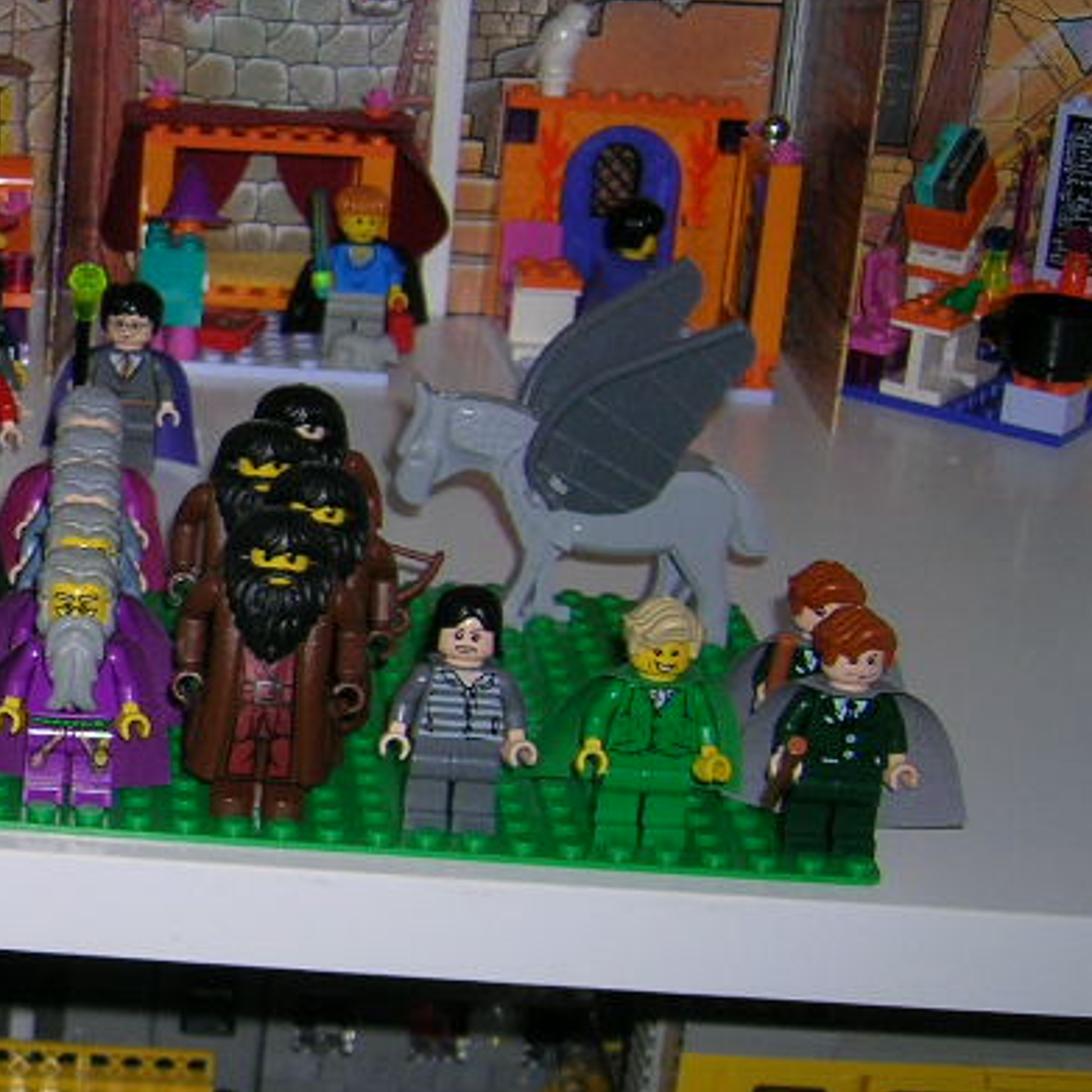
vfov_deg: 21.4
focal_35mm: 81
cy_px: 539
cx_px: -327
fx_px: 2891
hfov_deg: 19.7
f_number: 2.9
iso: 50
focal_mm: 5.8
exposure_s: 1/60.1
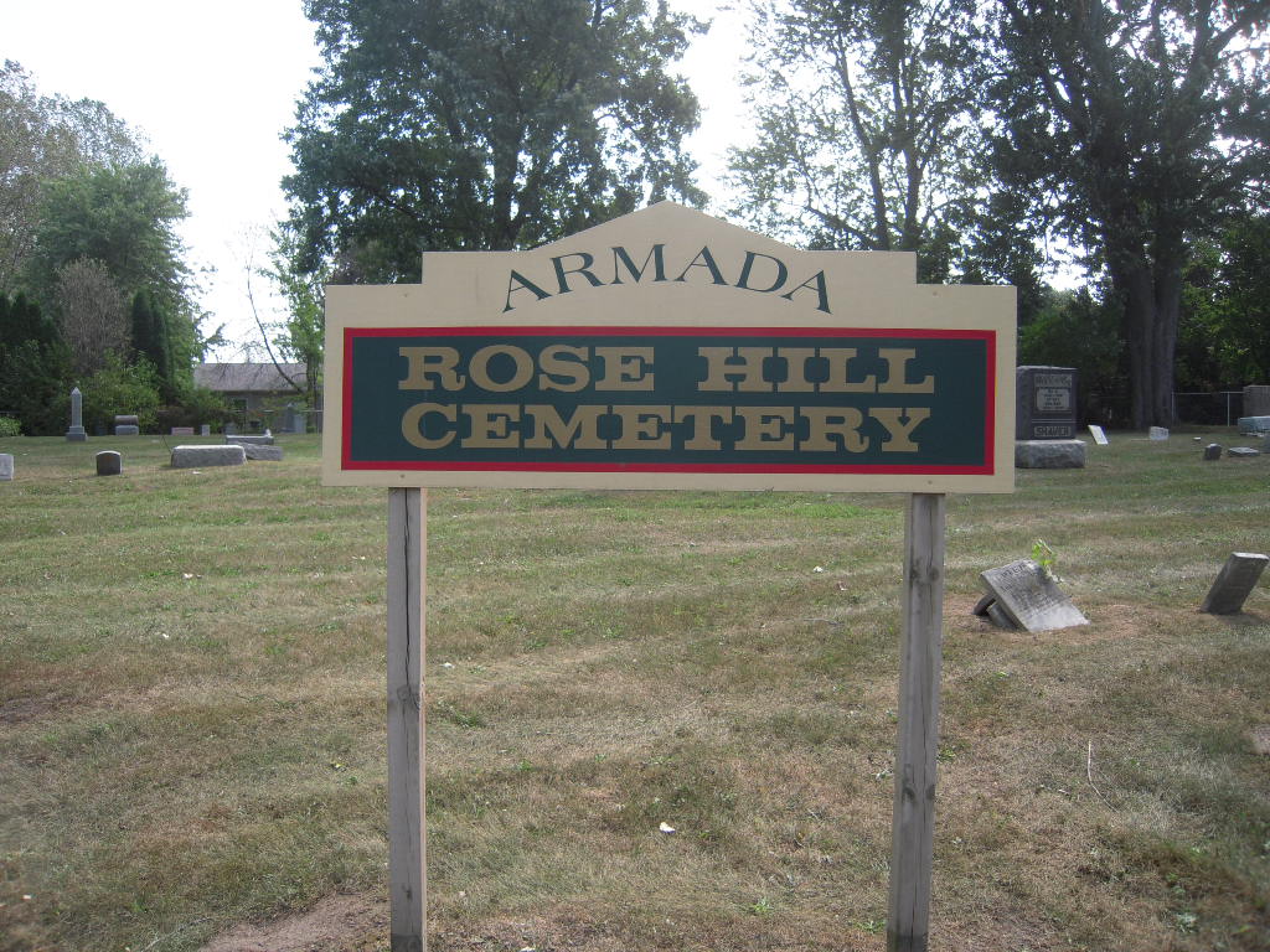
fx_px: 1027
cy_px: 476
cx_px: 635
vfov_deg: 49.7
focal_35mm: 28
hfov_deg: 63.4
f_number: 2.7
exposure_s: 1/400
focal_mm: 5
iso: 100
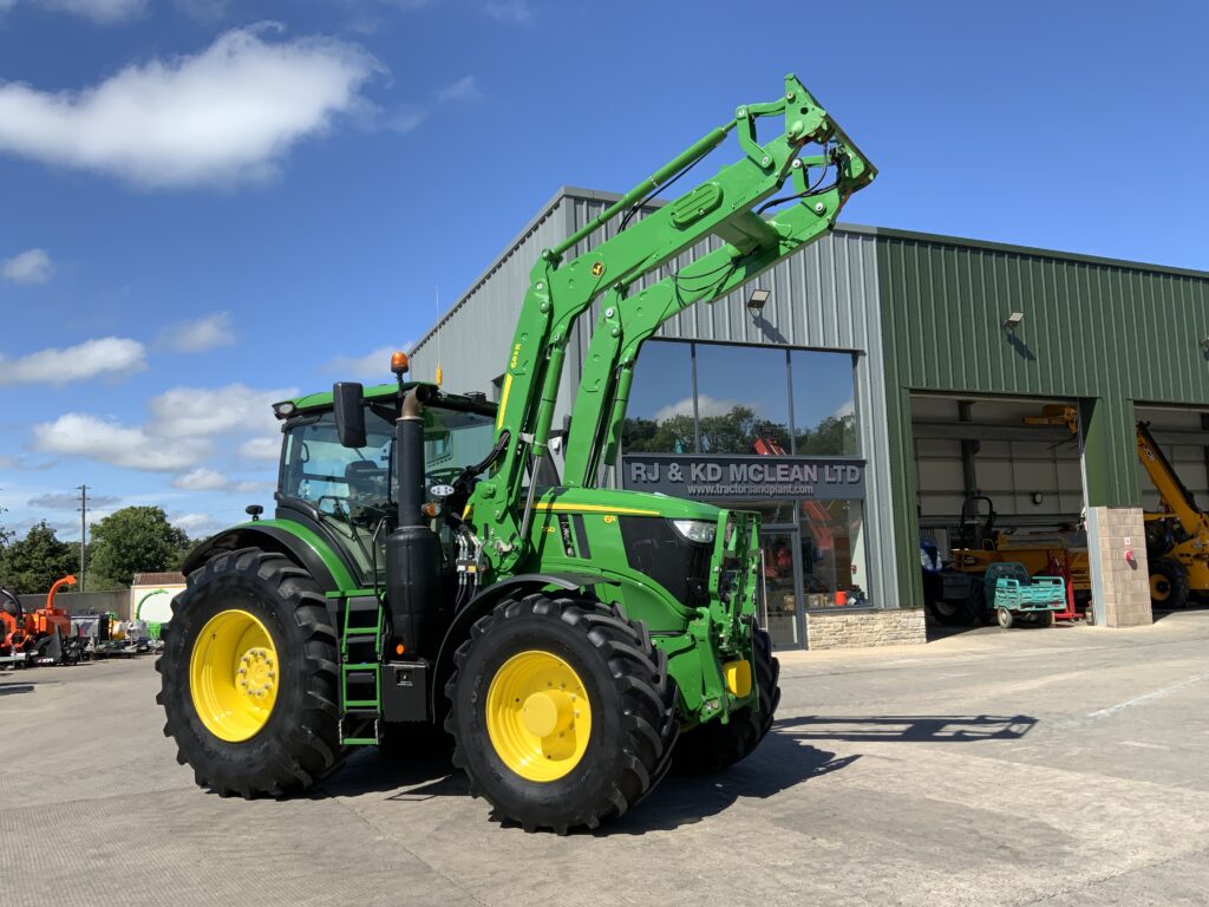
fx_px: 1013
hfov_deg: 61.7
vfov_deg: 48.2
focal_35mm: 29
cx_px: 604
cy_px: 454
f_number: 1.8
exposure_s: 1/1577
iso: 16
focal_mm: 3
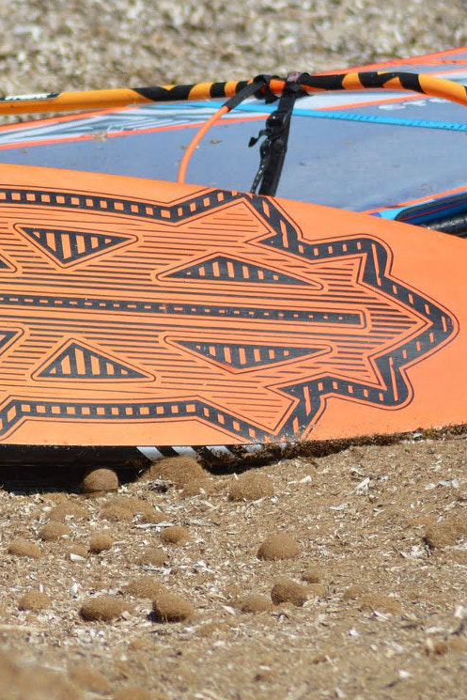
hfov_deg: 2.5
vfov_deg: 3.8
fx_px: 10638
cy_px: 304
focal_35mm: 547
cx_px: -88
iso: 400
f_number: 7.1
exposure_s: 1/2000
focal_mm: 170
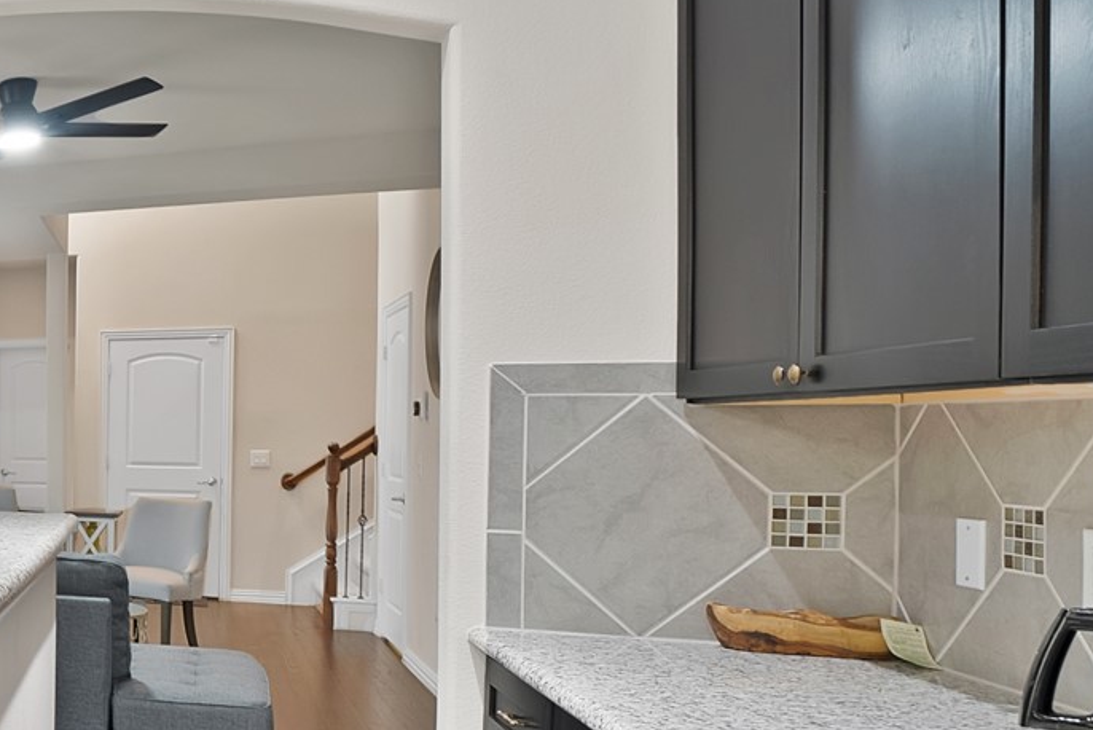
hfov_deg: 34.4
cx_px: -384
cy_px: 457
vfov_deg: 37.7
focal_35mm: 35
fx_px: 1063
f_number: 9
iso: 640
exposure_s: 1
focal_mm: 12
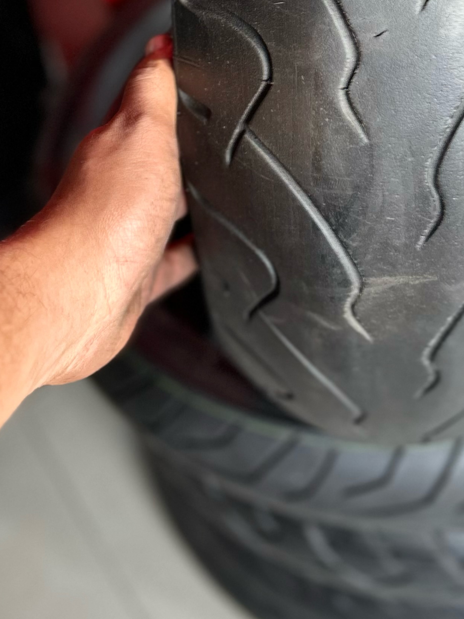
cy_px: -85
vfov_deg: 27.4
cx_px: 350
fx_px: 1144
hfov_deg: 22.7
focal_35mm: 64
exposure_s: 1/121
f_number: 1.5
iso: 125
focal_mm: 5.7
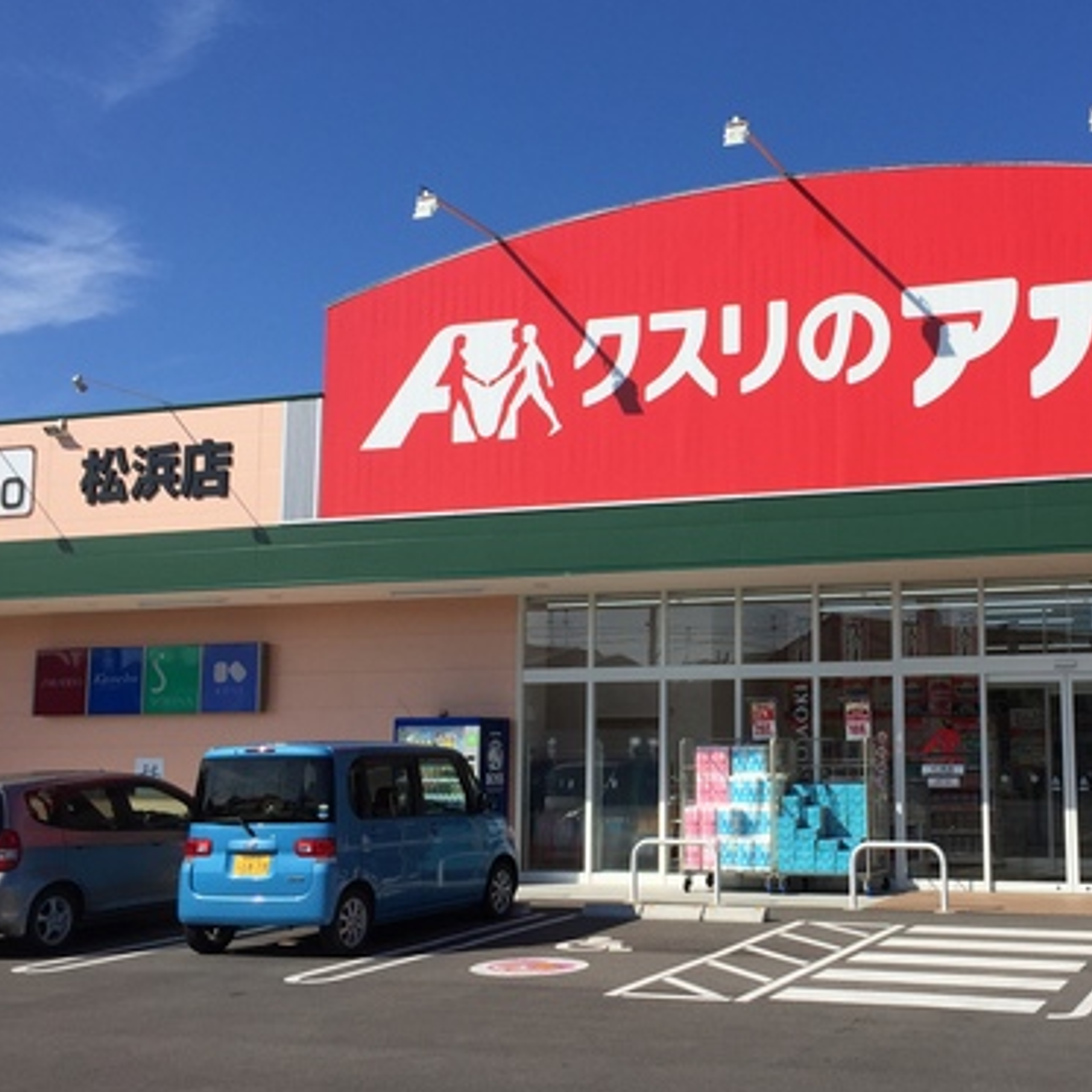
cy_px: 542
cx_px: 796
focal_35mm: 44
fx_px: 1570
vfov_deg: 38.3
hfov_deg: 37.6
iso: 32
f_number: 2.2
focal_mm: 4.15
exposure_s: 1/3049
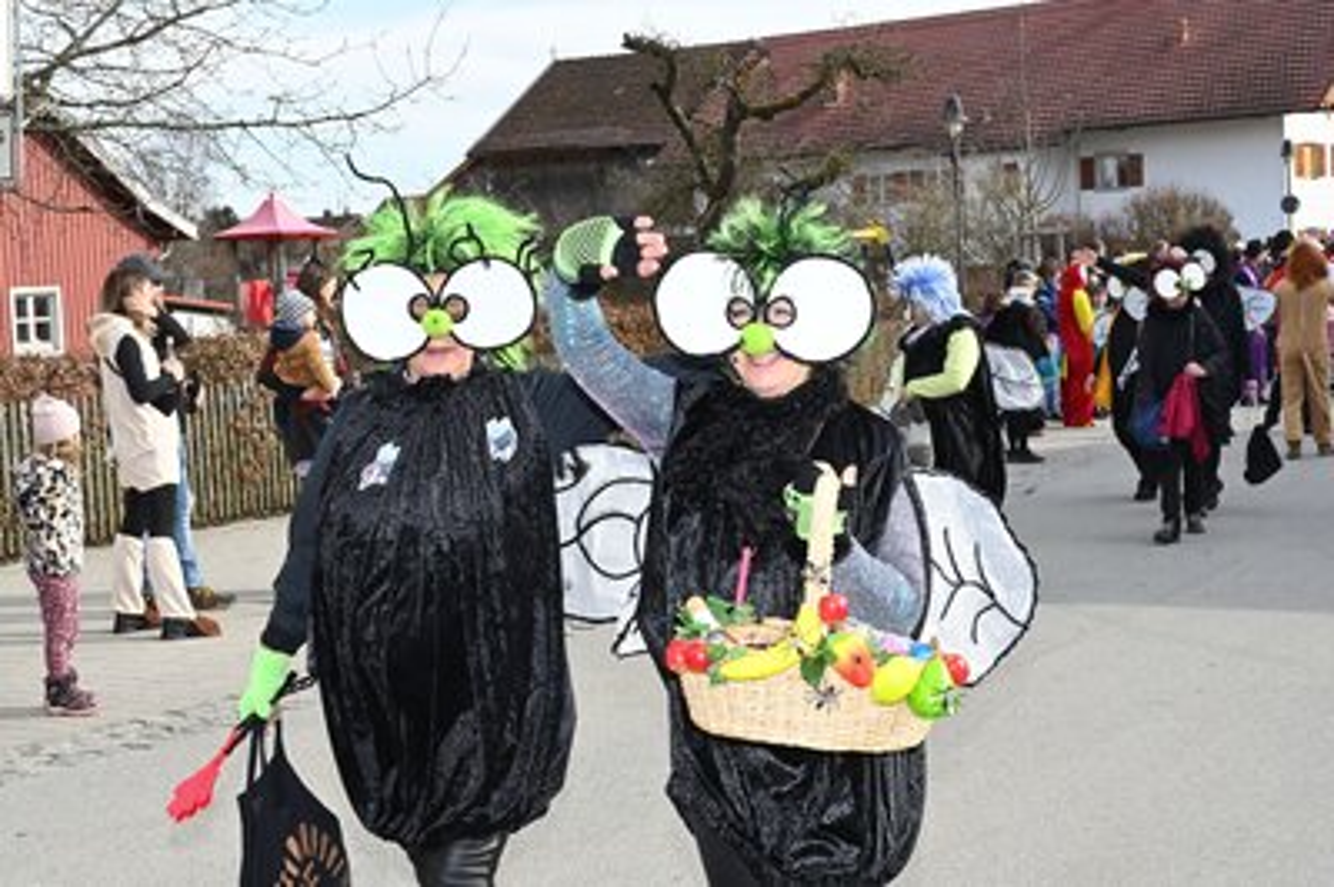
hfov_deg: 31.4
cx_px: 667
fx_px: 2370
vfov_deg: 21.2
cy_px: 444
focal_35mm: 64
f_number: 20
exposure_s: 1/200
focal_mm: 64
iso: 1000
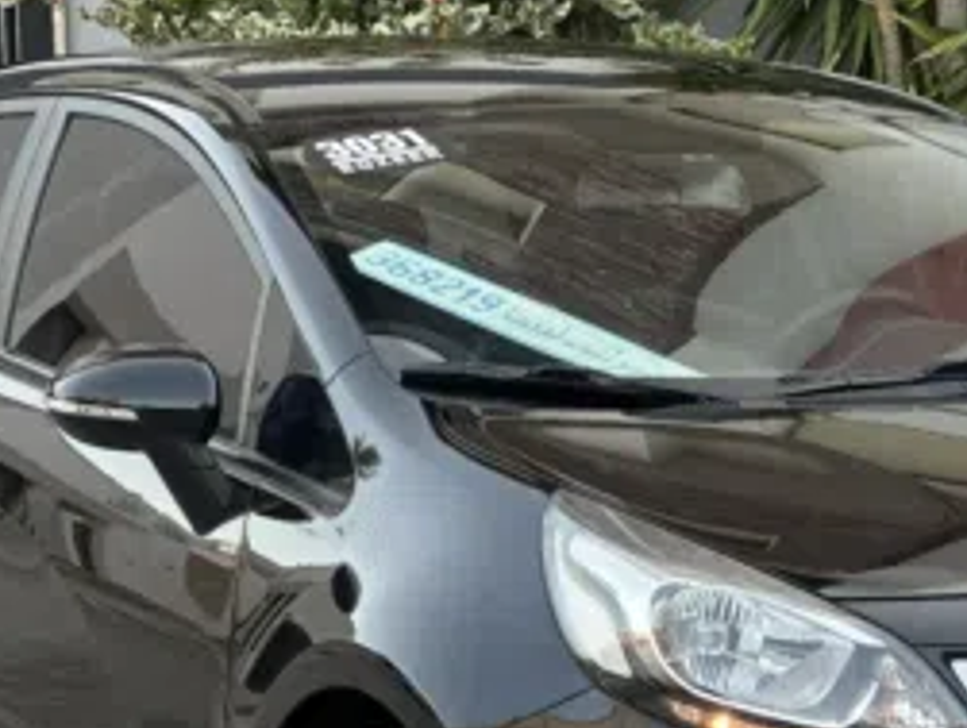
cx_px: 651
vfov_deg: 7.6
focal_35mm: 196
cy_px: 597
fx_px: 5483
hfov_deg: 10.1
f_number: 2.8
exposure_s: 1/115
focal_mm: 9
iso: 250
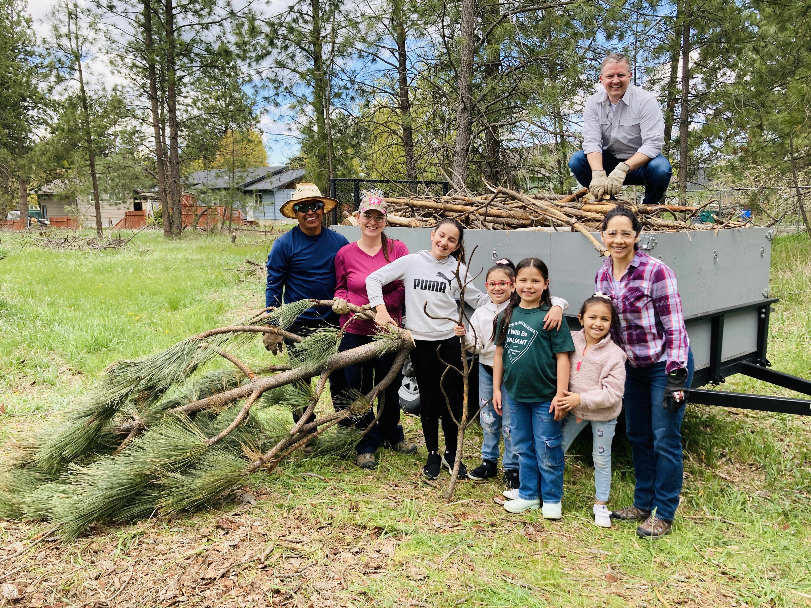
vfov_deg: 49.7
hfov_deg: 63.4
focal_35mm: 28
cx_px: 406
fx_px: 656
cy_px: 304
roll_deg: +1.0
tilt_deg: -7.1
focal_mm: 3.99
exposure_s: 1/316
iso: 20
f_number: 1.8
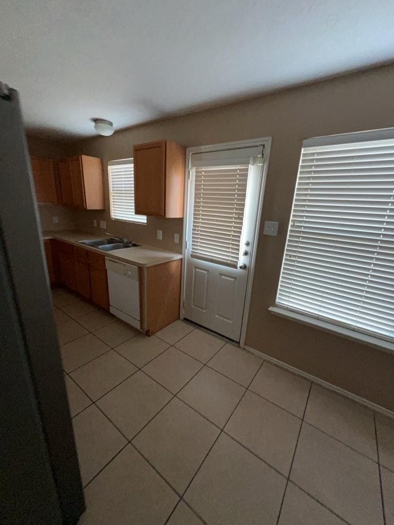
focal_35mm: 13
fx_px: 197
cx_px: 197
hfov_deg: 89.9
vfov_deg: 106.2
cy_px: 262
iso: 400
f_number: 1.8
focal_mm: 1.57
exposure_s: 1/60
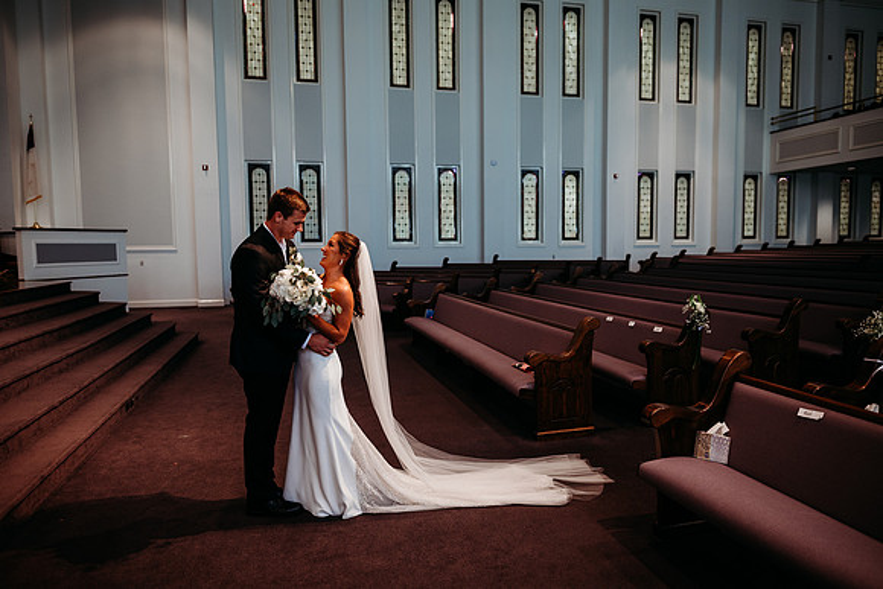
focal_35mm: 24
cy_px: 294
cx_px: 442
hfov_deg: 73.7
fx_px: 589
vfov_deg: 53.2
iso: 640
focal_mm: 24
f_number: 2.5
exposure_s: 1/160
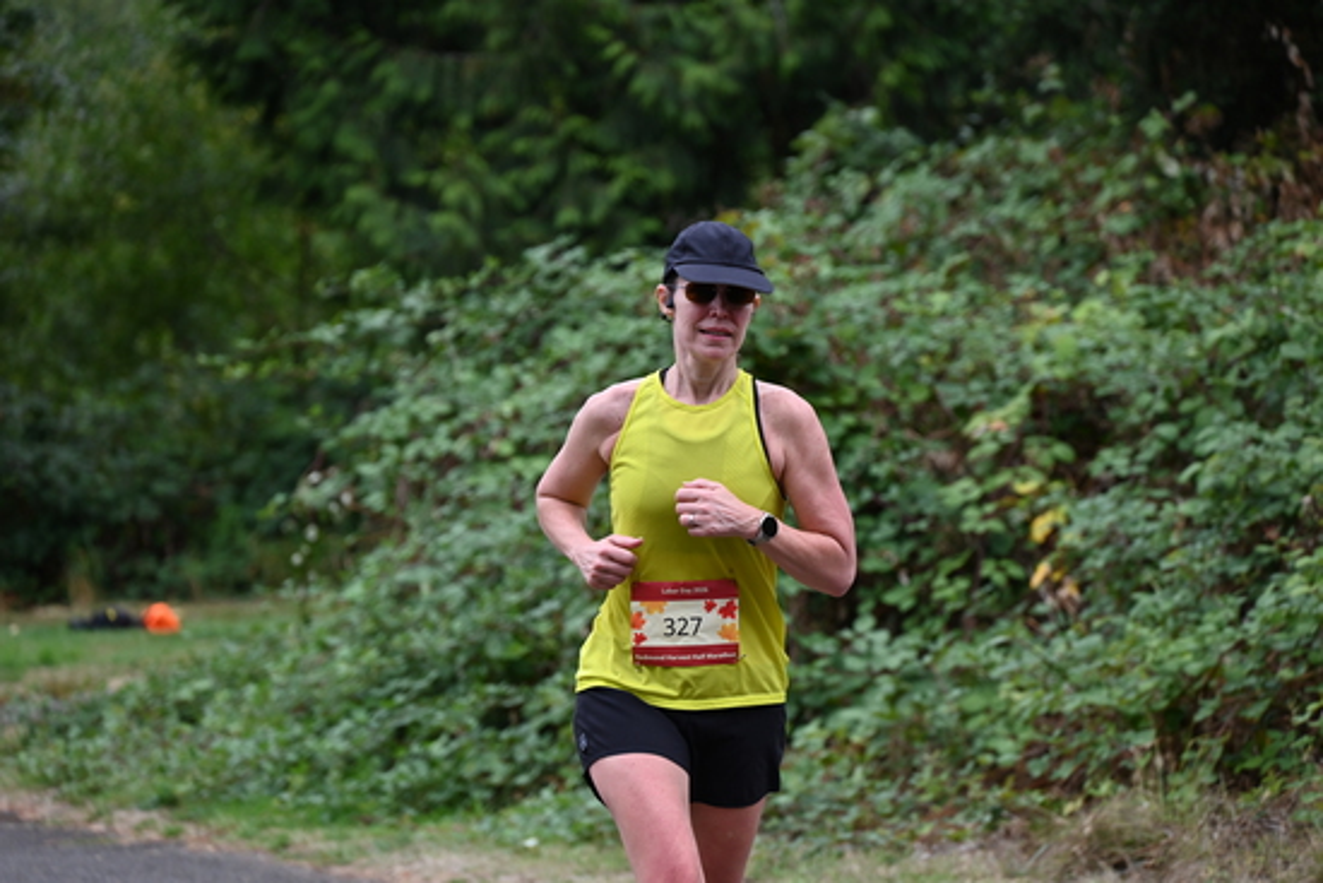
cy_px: 442
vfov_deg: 6.9
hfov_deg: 10.3
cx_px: 662
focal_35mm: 200
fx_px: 7351
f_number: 6.3
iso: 400
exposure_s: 1/400
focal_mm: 200
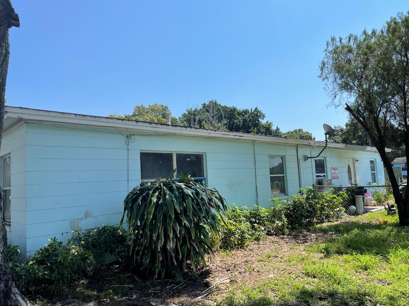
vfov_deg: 53.1
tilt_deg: +4.1
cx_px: 204
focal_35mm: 26
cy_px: 153
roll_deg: +3.6
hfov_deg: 67.3
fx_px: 307
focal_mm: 4.2
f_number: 1.6
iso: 32
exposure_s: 1/3205
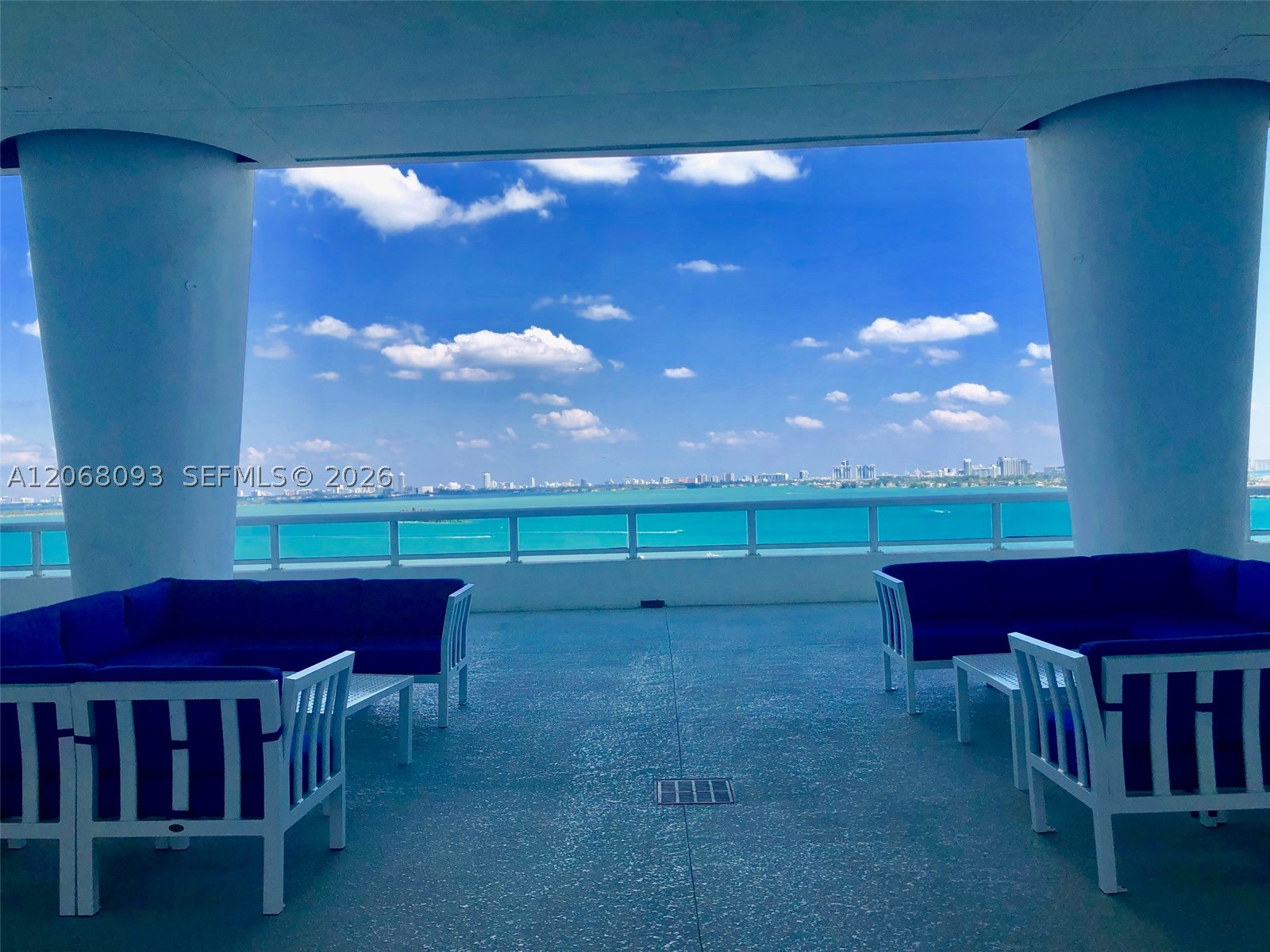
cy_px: 476
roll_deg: +1.3
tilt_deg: +0.8
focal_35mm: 28
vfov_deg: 49.7
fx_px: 1027
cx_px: 635
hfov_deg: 63.4
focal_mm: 4
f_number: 1.8
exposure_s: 1/1799
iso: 20
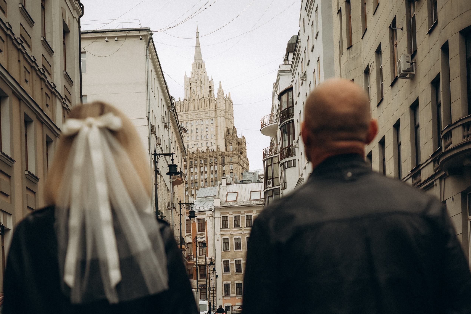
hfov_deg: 37.5
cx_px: 237
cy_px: 324
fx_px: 693
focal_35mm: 53
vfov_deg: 24.2
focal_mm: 35
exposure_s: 1/500
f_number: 3.2
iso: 200
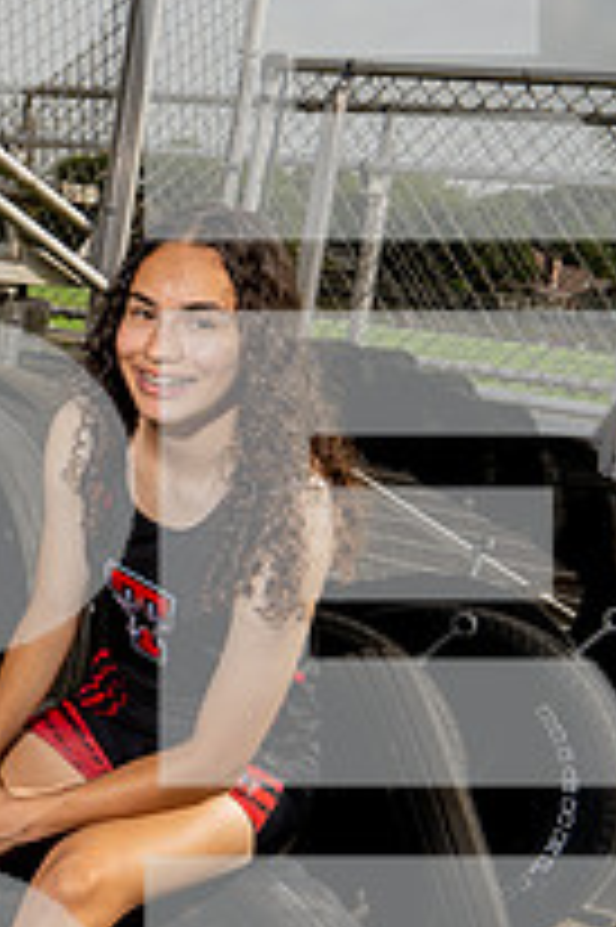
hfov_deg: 15.1
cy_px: 551
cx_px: -468
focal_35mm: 79
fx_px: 2031
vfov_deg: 25.6
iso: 100
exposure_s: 1/250
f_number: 10
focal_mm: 28
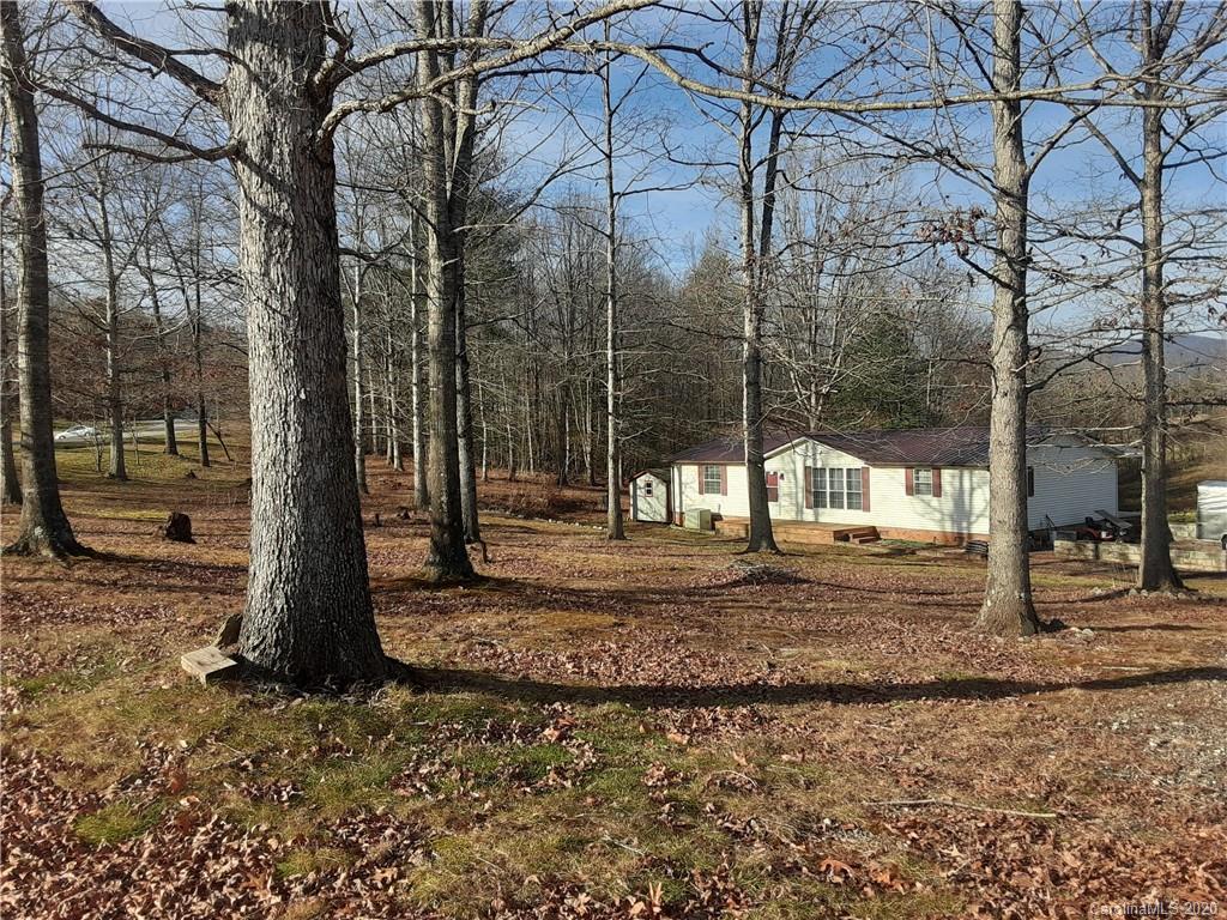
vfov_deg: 51.4
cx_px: 614
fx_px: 957
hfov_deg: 65.3
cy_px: 460
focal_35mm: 27
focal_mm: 2.91
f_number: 1.9
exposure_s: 1/1145
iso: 40
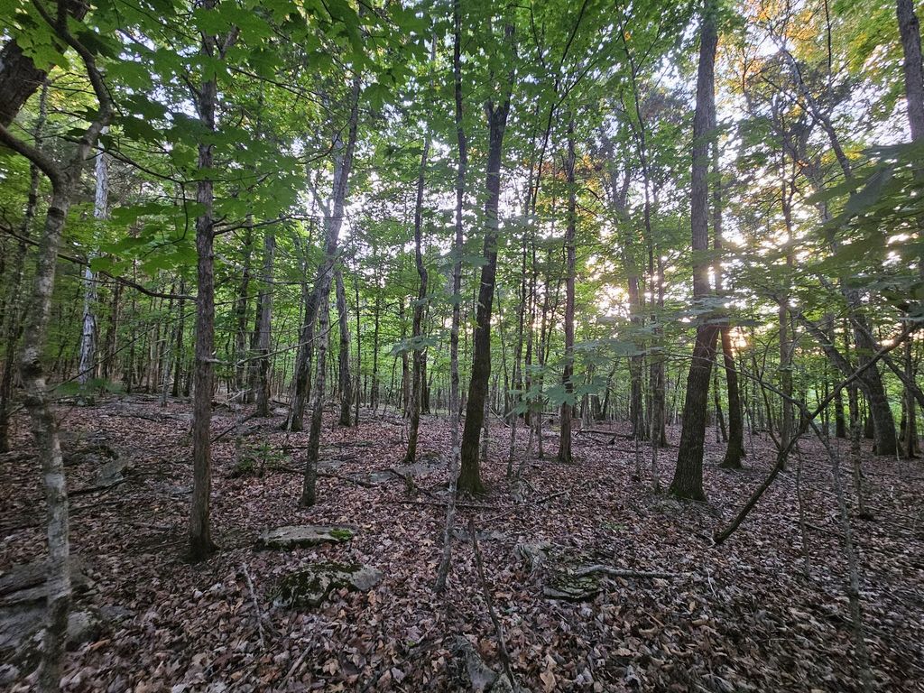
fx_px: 347
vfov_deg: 89.9
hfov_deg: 106.2
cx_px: 462
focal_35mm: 13
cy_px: 346
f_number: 2.2
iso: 800
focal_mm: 2.2
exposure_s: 1/24
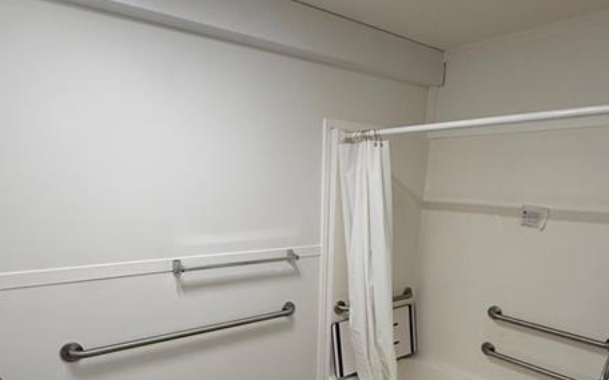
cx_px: 313
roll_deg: -1.9
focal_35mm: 25
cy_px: 332
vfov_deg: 45.3
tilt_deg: -18.1
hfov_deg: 72.5
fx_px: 415
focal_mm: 2.22
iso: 250
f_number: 2.2
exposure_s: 1/120
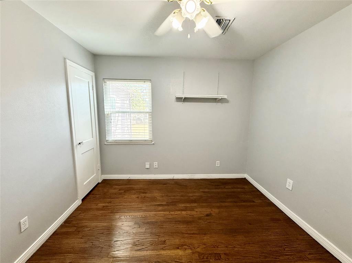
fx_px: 142
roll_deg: -2.3
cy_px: 132
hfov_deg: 102.1
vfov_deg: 85.6
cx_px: 176
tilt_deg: -7.6
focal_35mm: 14
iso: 250
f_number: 2.2
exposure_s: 1/120
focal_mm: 2.22
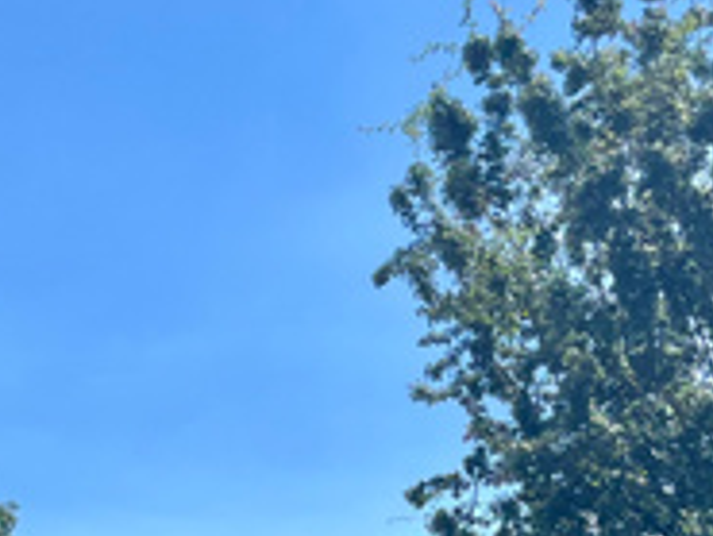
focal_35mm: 90
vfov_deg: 15.2
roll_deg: +0.5
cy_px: 794
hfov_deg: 20.8
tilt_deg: +6.7
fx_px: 1855
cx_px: -58
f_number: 1.6
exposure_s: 1/2967
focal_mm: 5.1
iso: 50
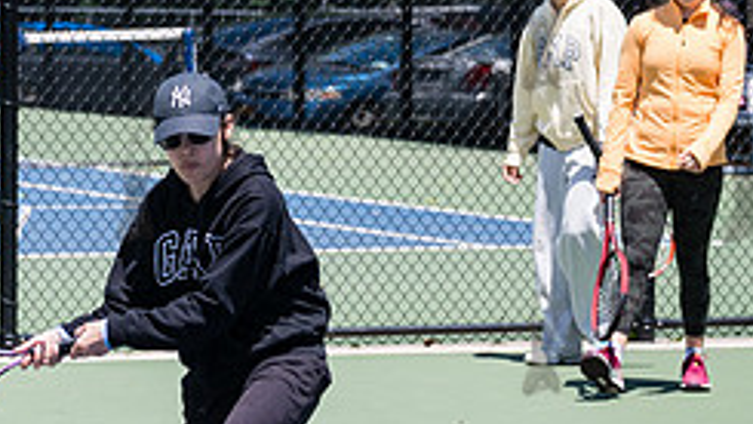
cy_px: 167
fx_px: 5193
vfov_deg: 4.7
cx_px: 189
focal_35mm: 260
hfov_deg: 8.3
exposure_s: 1/2000
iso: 400
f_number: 4.5
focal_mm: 92
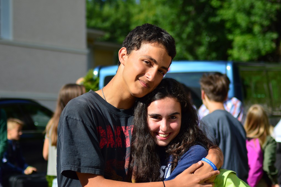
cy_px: 93
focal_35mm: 106
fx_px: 827
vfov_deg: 12.9
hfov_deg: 19.3
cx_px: 142
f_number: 4
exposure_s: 1/800
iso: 100
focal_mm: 70
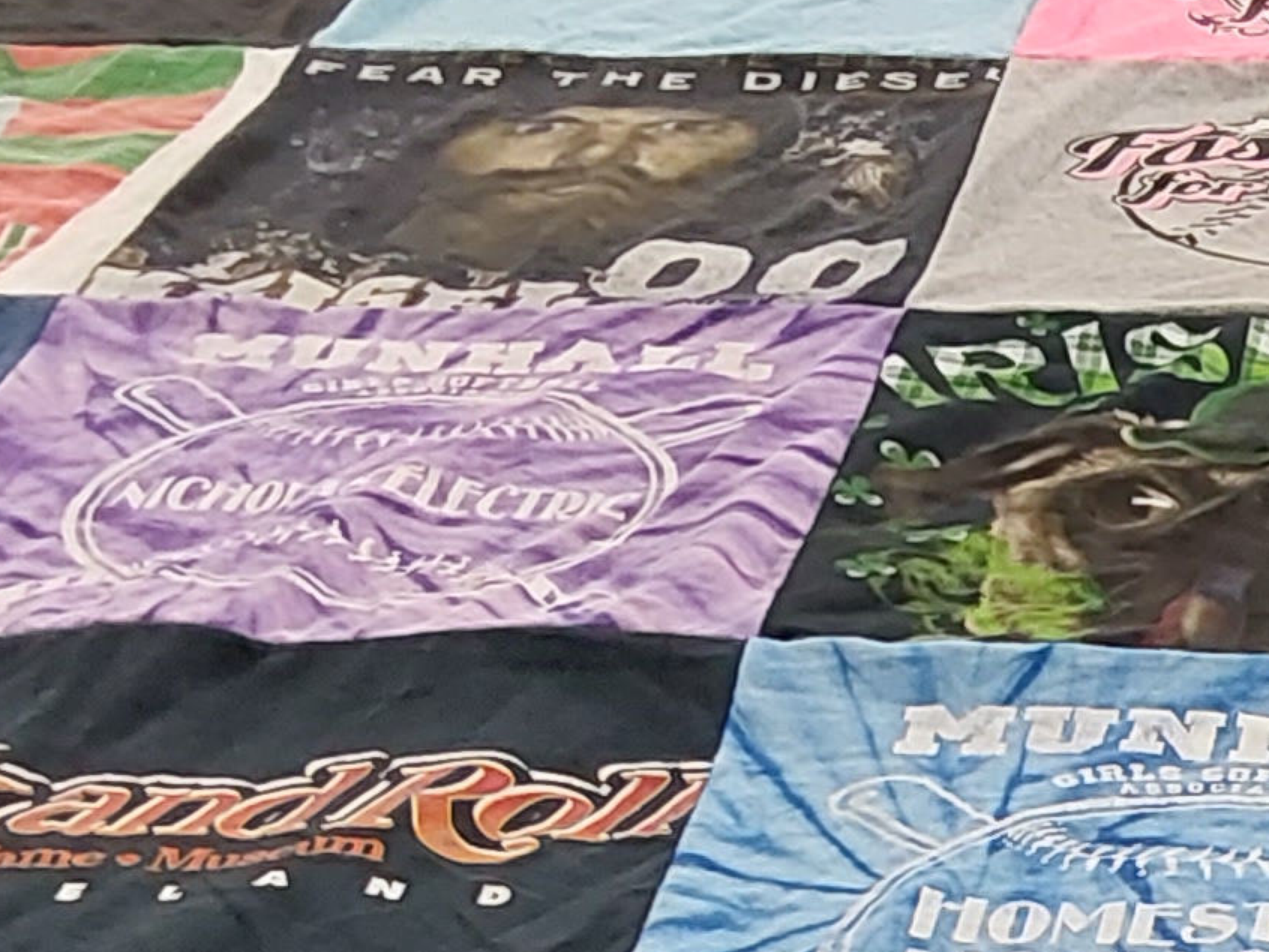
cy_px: 1814
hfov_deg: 17.2
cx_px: 1614
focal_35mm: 108
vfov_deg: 12.3
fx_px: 3960
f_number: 1.9
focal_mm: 2.91
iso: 160
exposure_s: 1/60
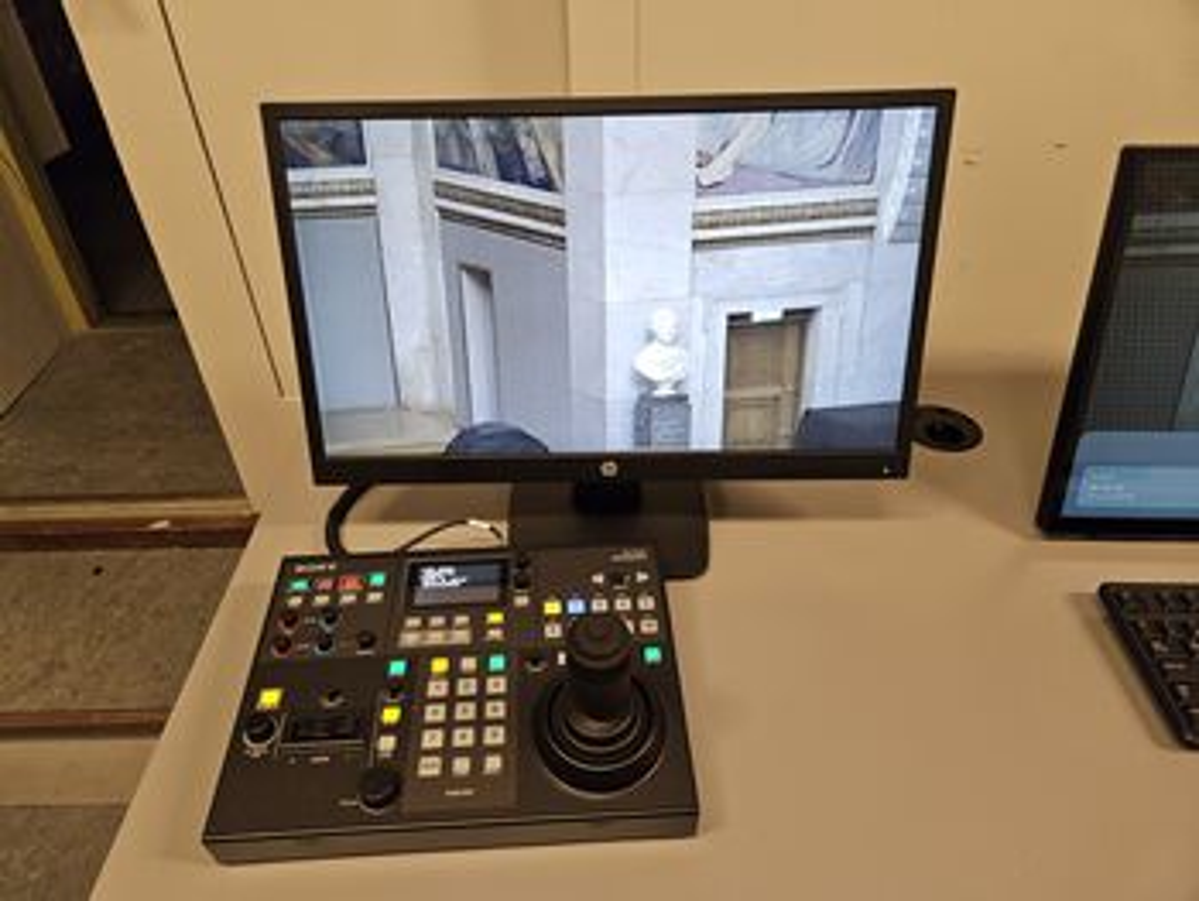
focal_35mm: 23
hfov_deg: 73.9
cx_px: 600
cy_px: 450
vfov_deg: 58.9
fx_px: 797
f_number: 1.8
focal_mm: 5.4
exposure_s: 1/142
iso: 640
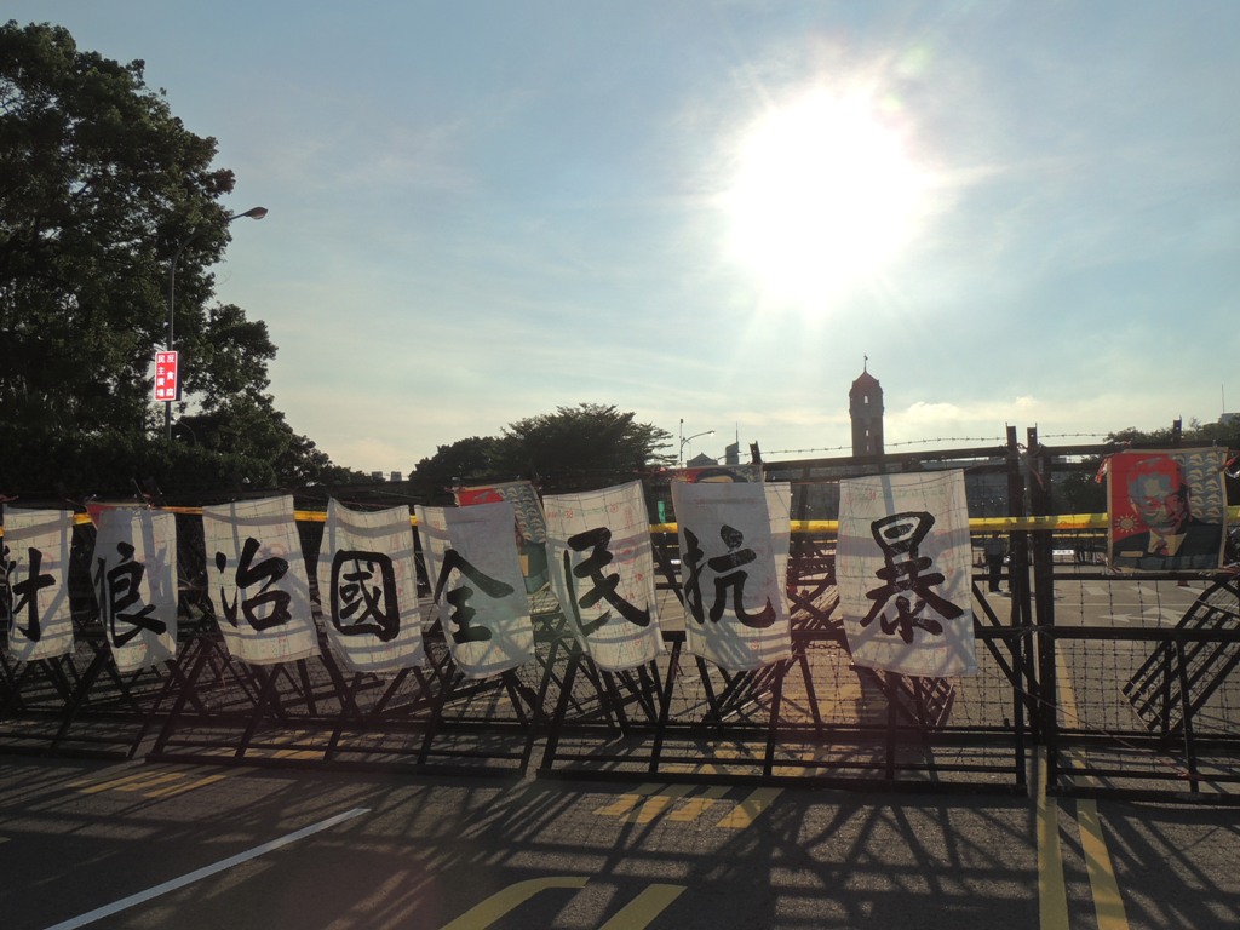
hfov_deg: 55.4
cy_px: 465
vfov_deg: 42.9
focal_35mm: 33
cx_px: 620
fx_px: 1182
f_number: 5
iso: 100
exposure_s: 1/1600
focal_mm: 5.8
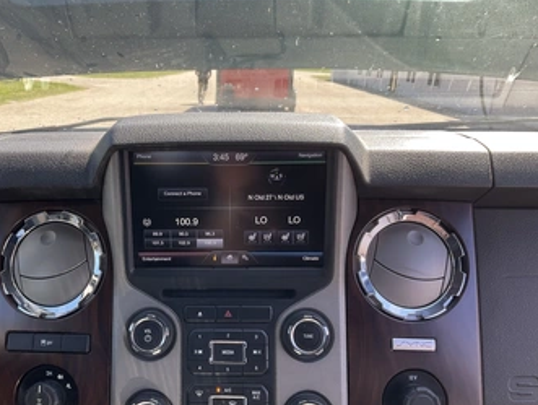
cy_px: 241
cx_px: 229
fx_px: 545
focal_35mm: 35
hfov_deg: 52.4
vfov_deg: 40.6
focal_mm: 3
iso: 20
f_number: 1.8
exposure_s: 1/140
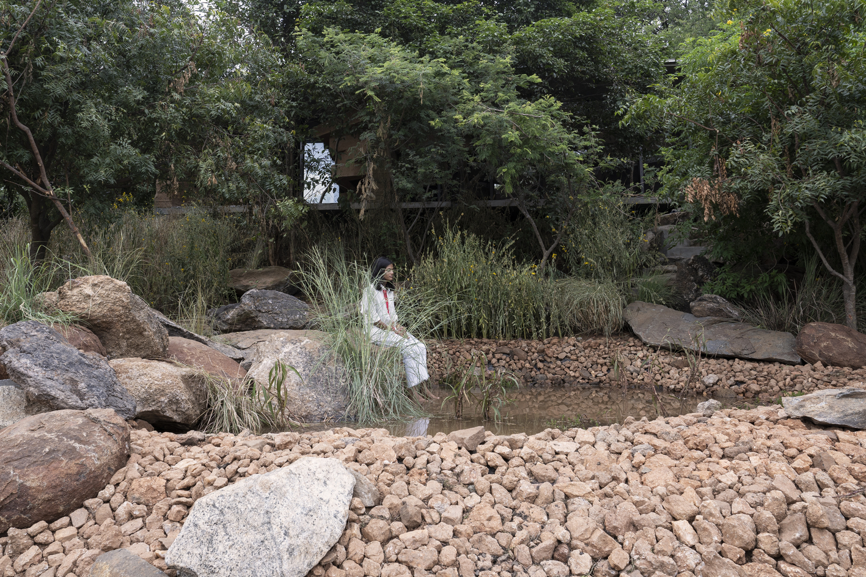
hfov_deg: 73.7
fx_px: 577
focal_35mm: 24
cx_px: 403
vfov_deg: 52.9
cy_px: 240
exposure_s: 1/15
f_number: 8
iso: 250
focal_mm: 17
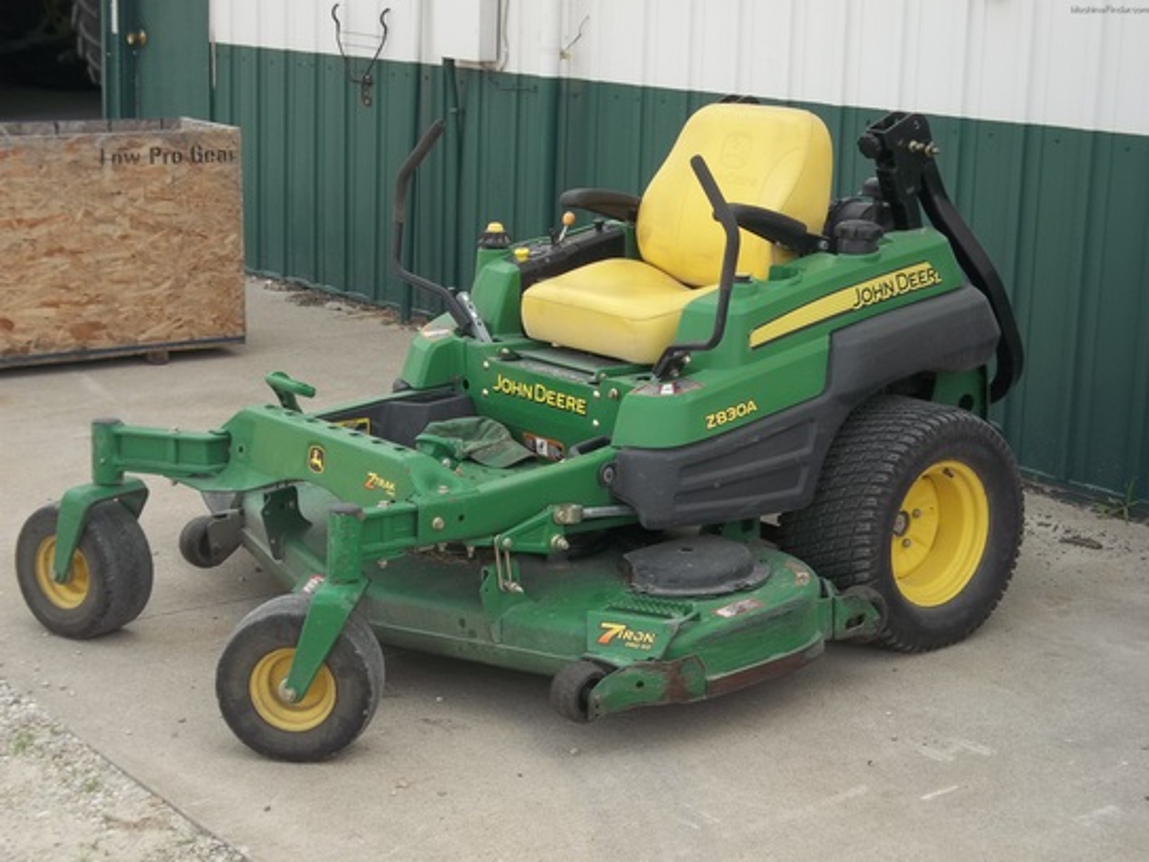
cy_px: 431
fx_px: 2091
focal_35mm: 63
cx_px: 574
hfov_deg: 30.7
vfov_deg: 23.3
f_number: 5.6
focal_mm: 11.2
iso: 80
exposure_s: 1/125
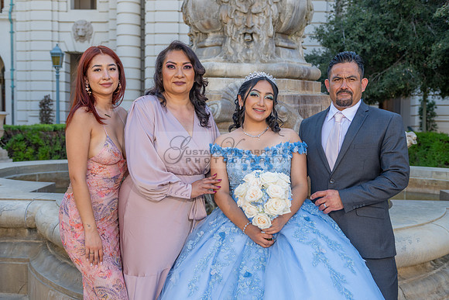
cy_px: 150
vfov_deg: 31.9
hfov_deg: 46.4
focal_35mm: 42
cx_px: 224
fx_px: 524
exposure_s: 1/200
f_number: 4
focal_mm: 42
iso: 200
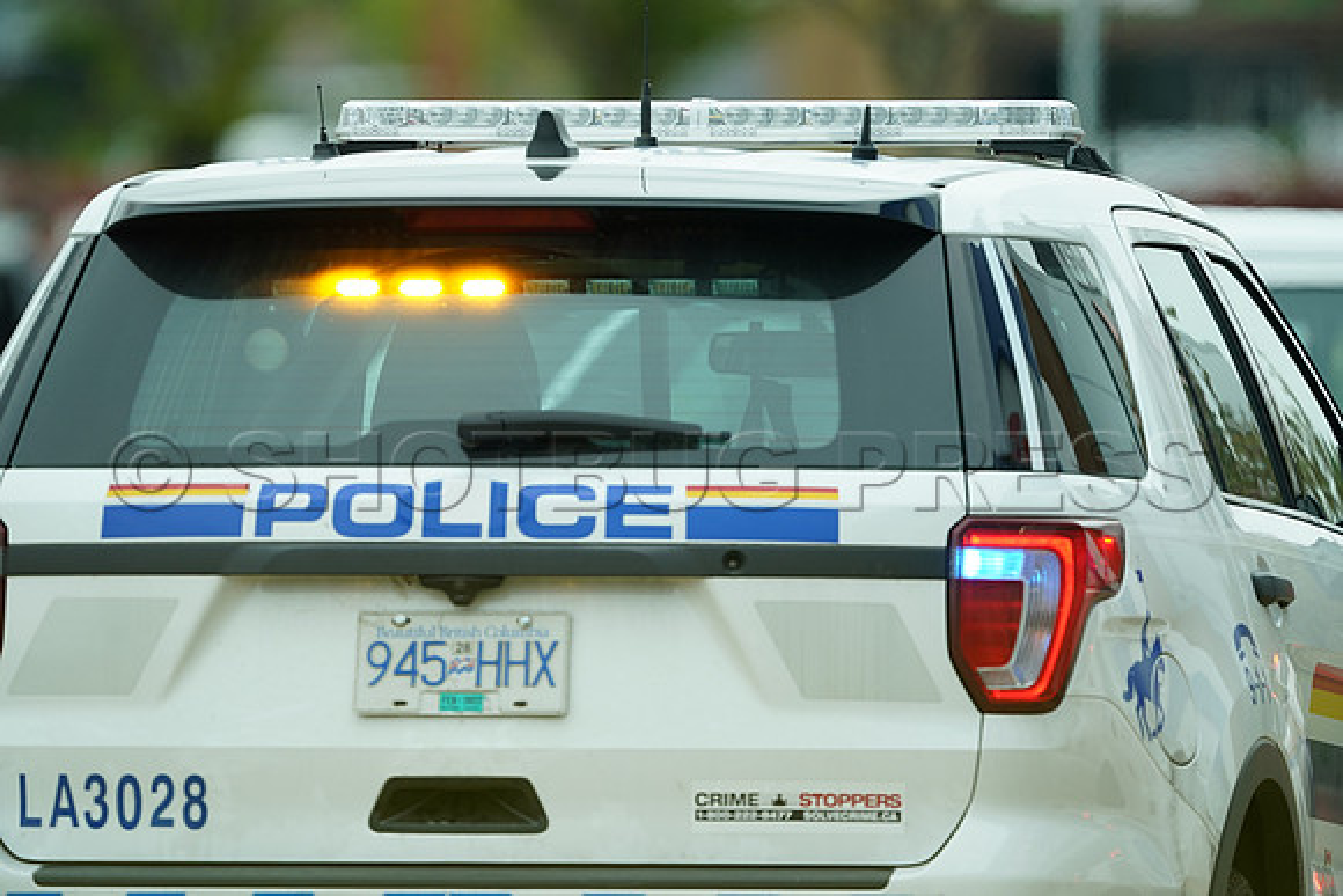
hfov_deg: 2.5
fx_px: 31343
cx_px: 672
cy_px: 448
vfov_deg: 1.6
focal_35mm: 840
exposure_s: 1/320
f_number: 6.3
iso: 400
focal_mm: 840
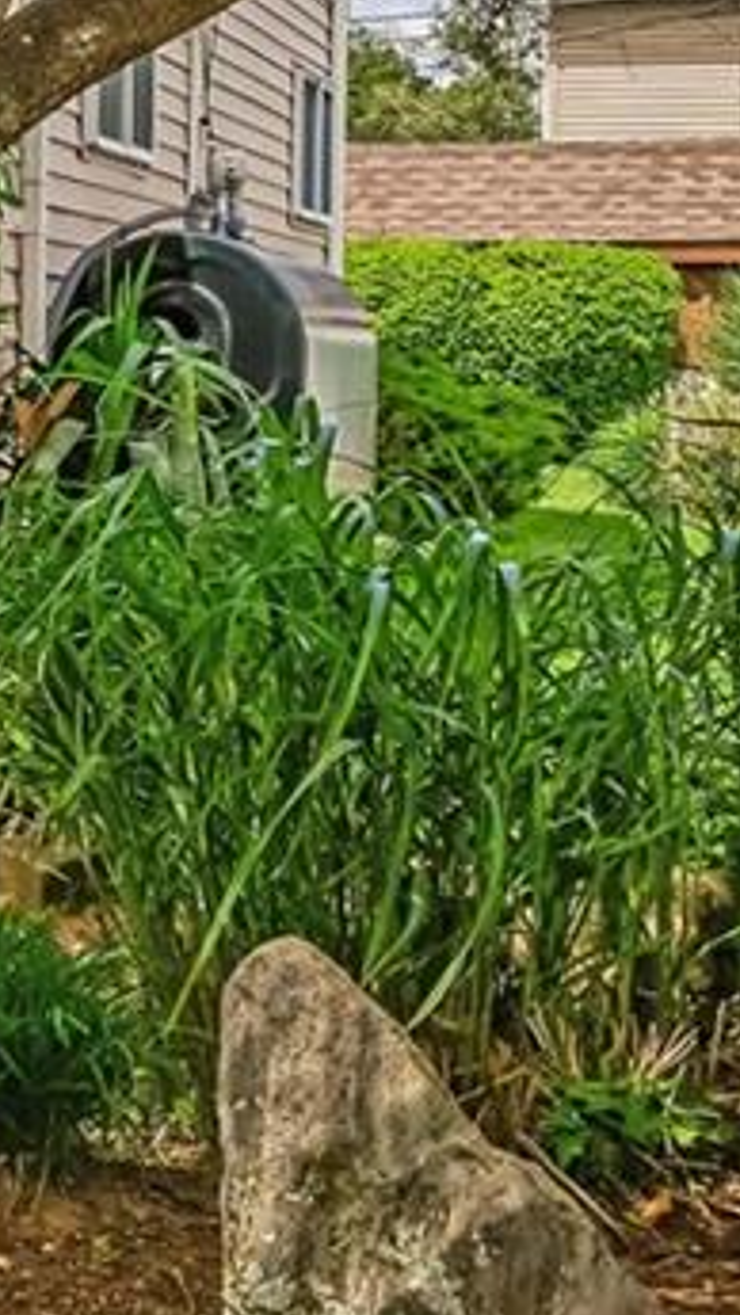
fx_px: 3036
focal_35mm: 87
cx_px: -1266
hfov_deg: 10.8
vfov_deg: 22.9
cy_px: -162
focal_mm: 14
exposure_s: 1/250
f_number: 8
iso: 64
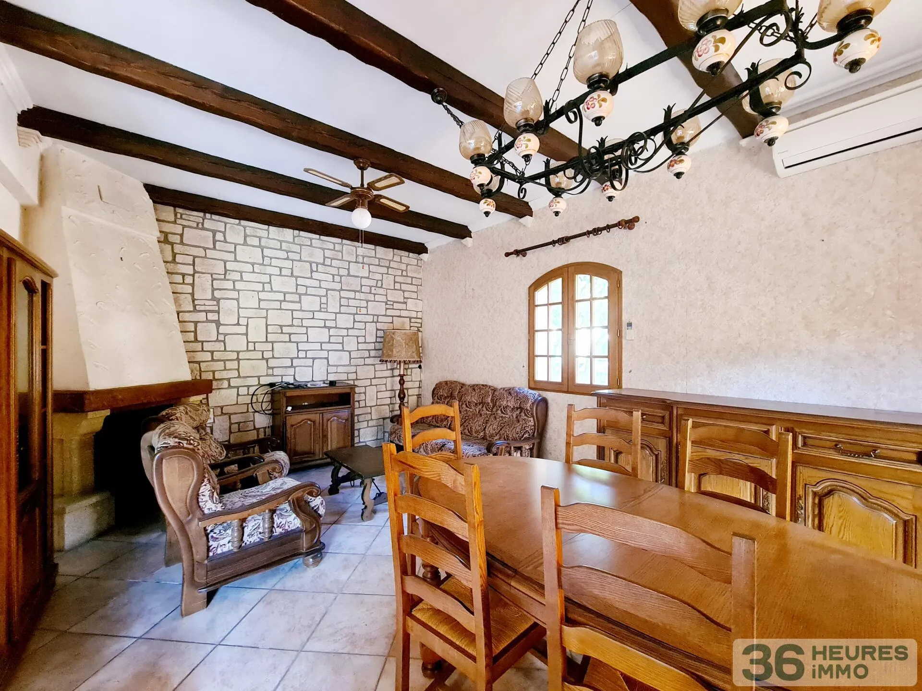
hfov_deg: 106.2
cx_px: 461
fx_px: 346
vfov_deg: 89.9
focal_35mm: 13
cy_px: 346
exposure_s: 1/33
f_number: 2.2
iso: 640
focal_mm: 2.2
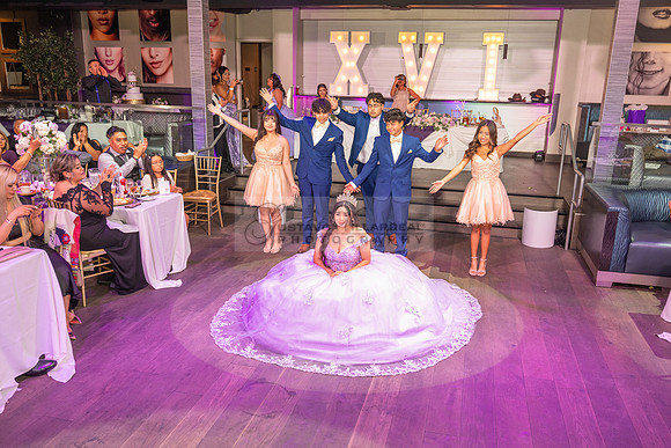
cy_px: 224
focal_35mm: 30
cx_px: 336
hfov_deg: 61.9
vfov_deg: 43.6
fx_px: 559
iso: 1000
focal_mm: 30
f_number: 3.5
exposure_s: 1/125
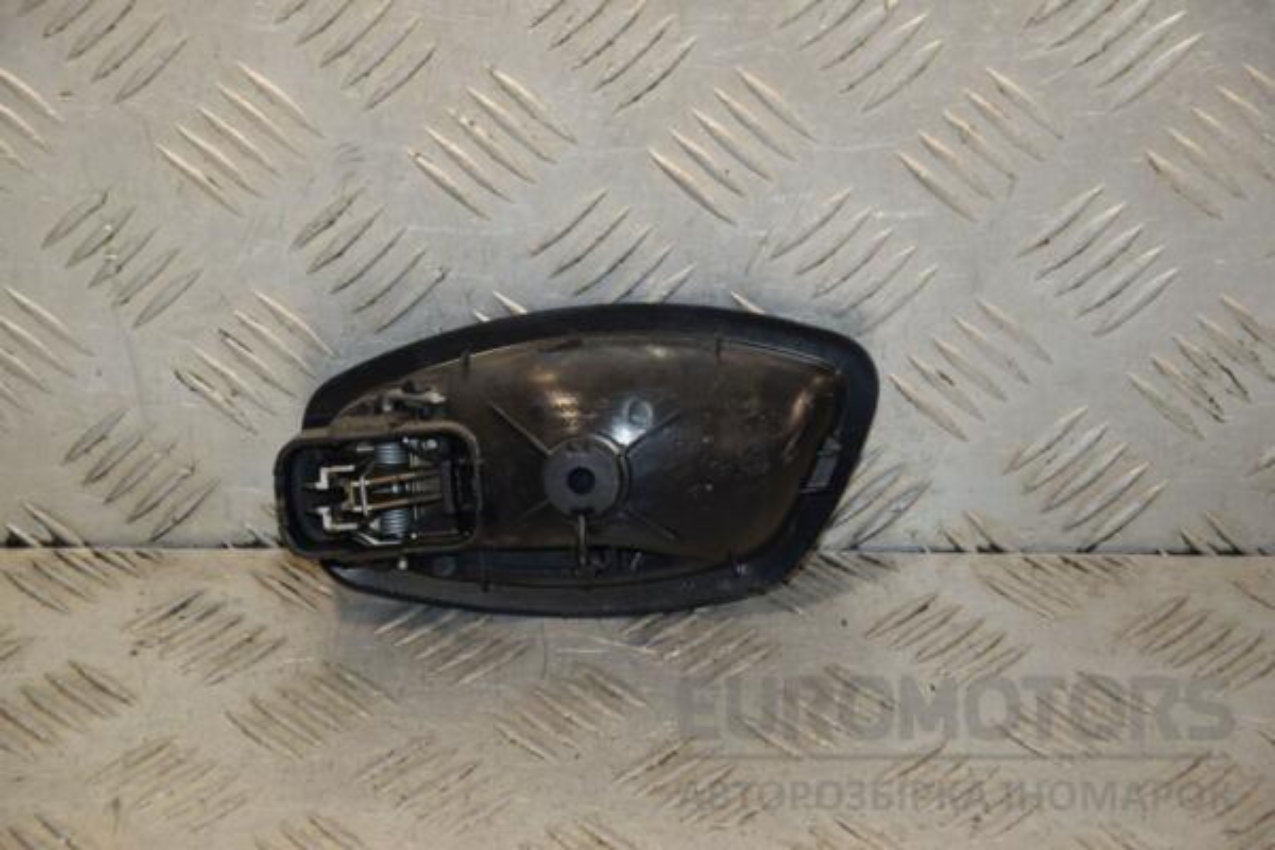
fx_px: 4781
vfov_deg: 10.2
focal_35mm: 135
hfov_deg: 15.2
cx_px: 638
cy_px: 425
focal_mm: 90
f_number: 6.3
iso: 800
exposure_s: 1/200
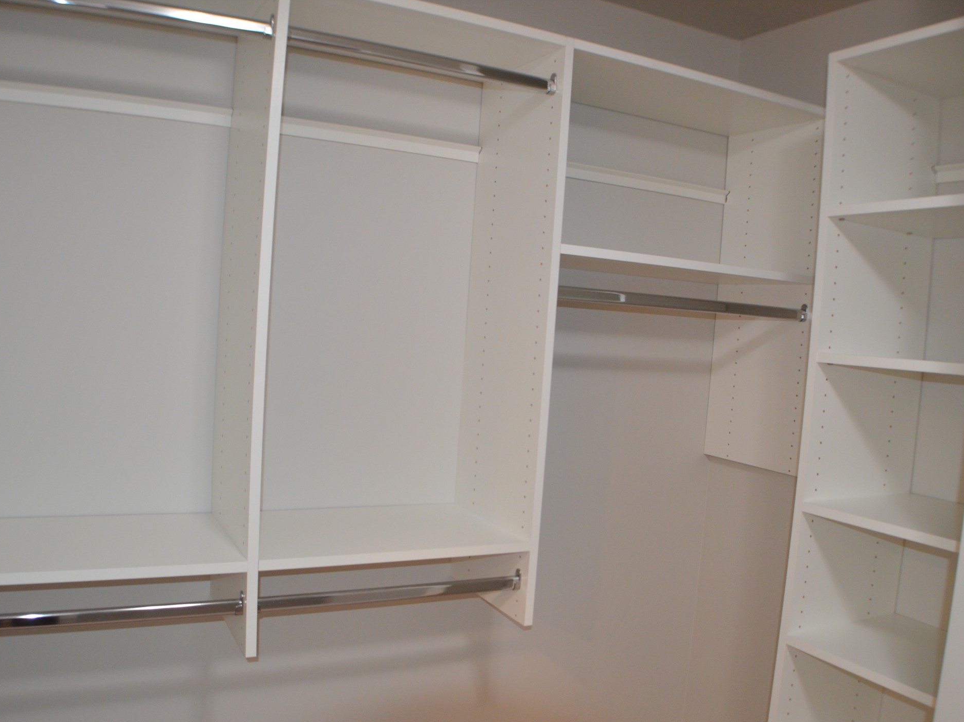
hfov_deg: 46.8
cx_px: 461
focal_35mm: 40
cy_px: 368
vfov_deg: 36.0
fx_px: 1114
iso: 1100
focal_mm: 24
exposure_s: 1/60
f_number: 4
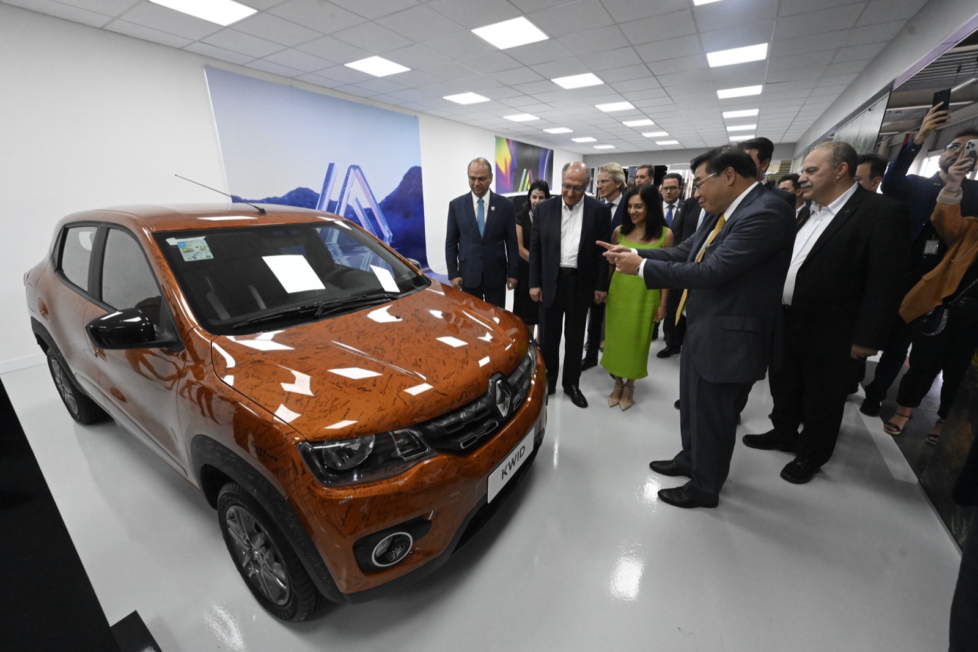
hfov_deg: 104.3
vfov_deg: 81.2
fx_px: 380
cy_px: 326
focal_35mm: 14
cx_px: 489
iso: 6400
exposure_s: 1/320
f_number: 9
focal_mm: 14
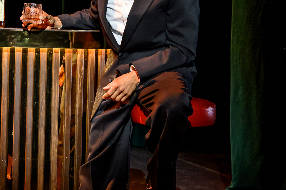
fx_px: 905
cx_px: -52
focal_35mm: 114
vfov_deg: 12.0
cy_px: 32
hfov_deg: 17.2
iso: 2500
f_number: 4
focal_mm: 42
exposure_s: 1/125
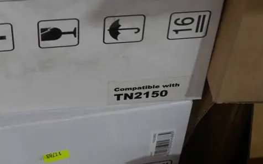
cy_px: -53
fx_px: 623
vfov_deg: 14.3
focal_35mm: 87
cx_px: 62
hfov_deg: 23.5
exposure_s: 1/60
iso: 400
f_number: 4.1
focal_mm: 19
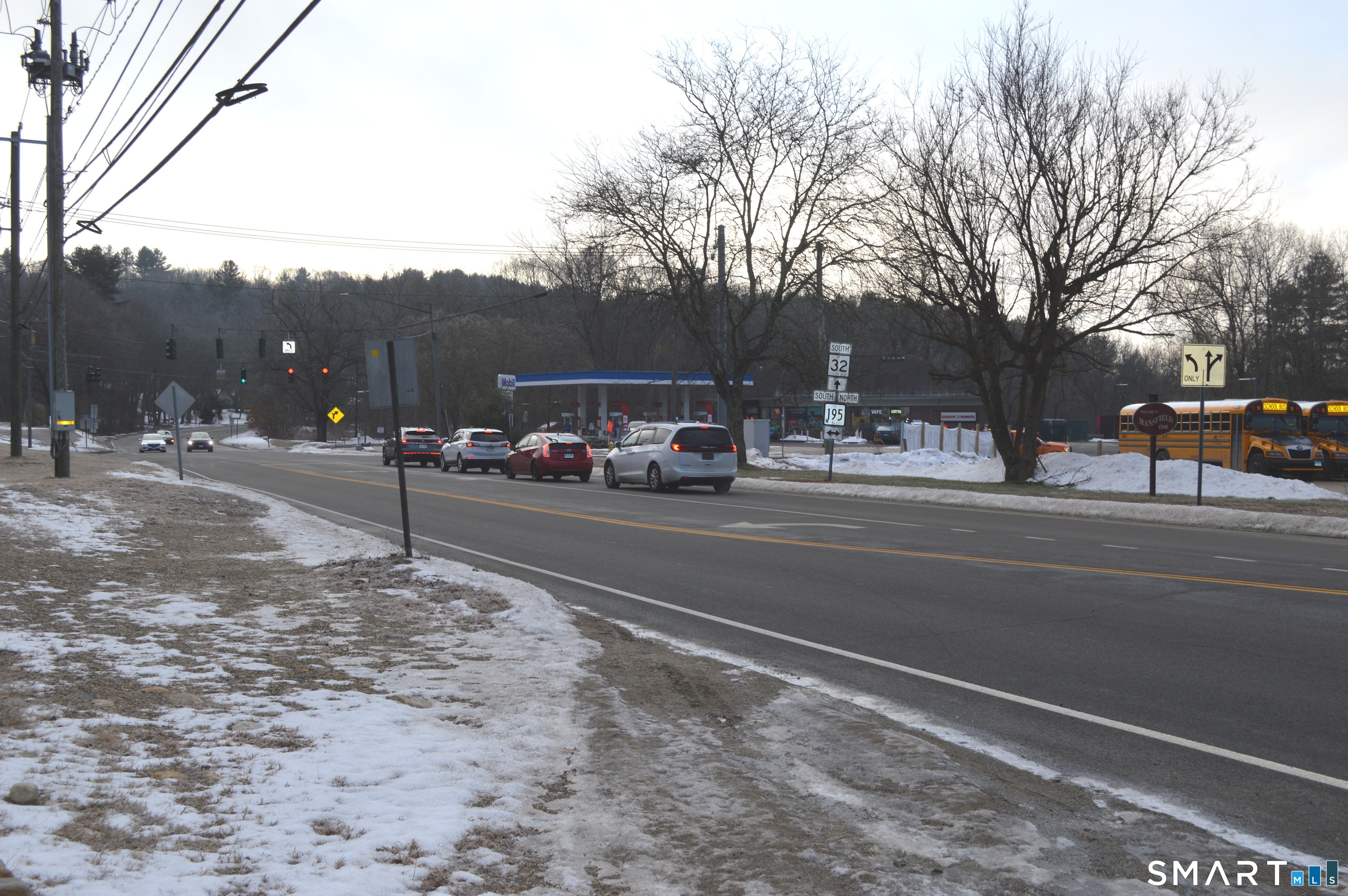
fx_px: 1459
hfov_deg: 49.6
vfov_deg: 34.2
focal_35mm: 39
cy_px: 448
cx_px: 674
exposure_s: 1/200
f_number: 6.3
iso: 100
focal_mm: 26
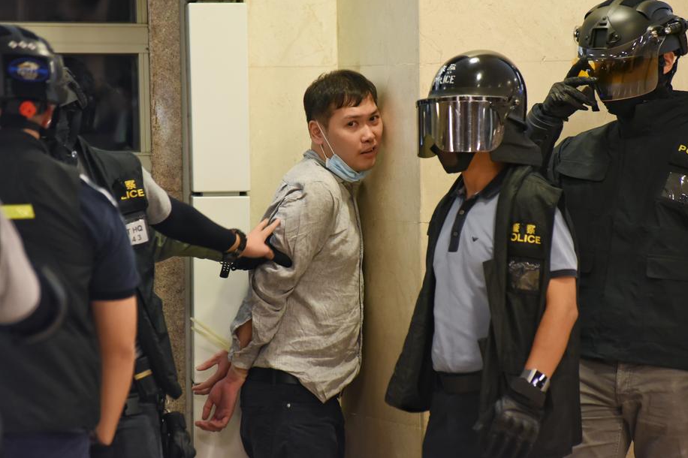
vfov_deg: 6.8
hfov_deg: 10.2
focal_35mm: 201
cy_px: 228
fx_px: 3840
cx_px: 345
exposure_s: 1/160
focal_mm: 200
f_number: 4.5
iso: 5000
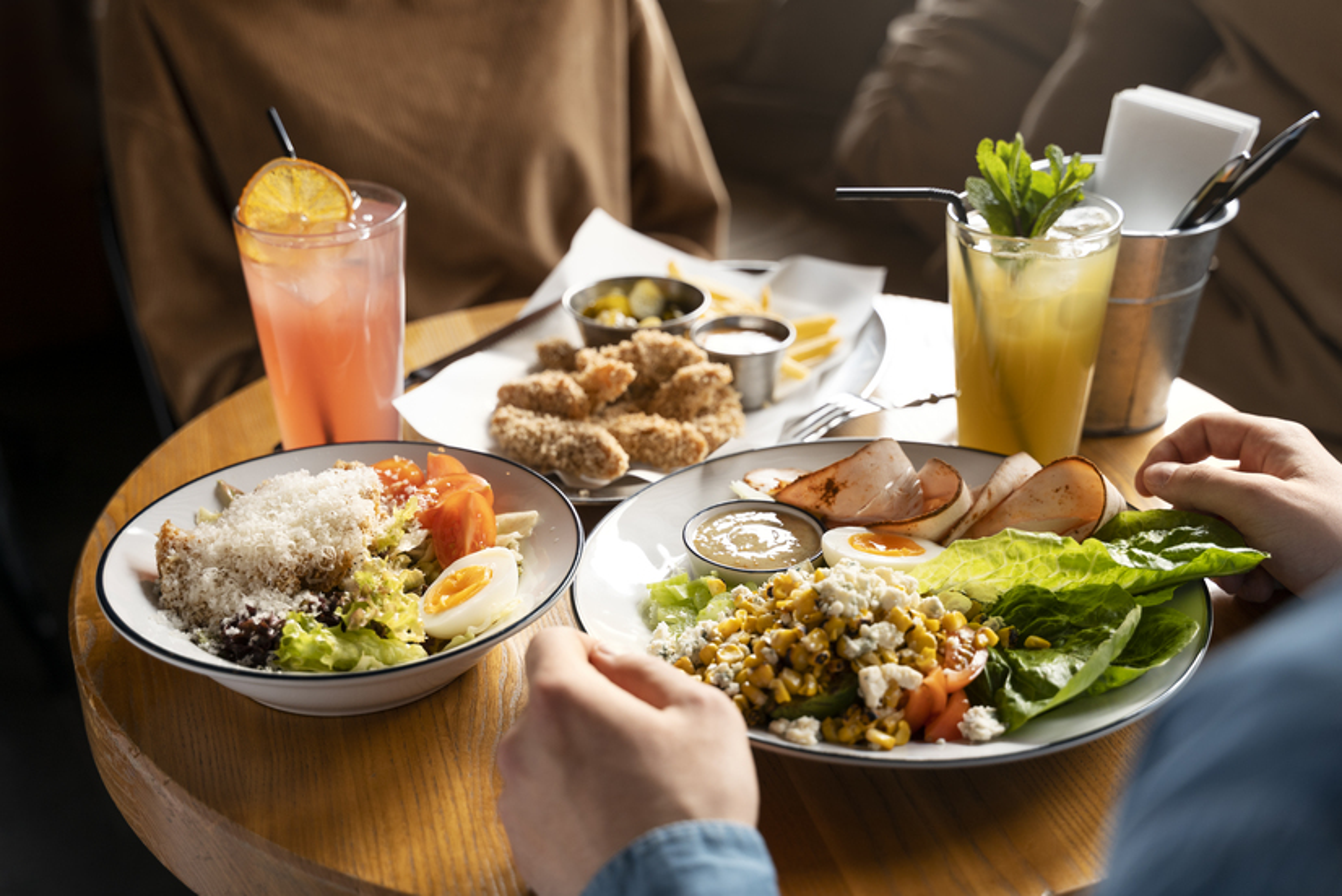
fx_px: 1790
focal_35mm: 48
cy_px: 448
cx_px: 671
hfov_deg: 41.1
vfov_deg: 28.1
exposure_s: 1/160
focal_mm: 48
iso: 500
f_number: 3.5
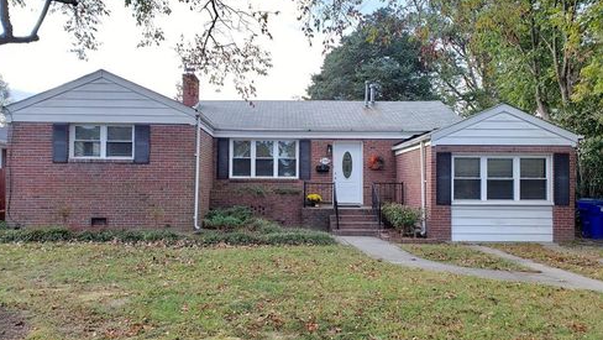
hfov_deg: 66.0
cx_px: 295
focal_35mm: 29
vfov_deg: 40.2
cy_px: 175
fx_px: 464
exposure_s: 1/120
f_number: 2.4
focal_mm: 4.3
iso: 50
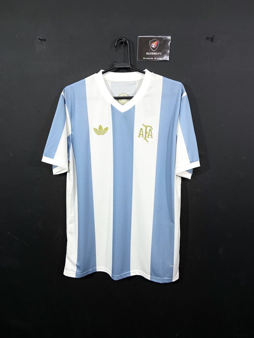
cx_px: 127
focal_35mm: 26
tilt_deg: -10.1
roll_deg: -0.3
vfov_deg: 67.3
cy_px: 169
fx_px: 254
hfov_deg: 53.1
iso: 80
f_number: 1.8
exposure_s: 1/60
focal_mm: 4.25
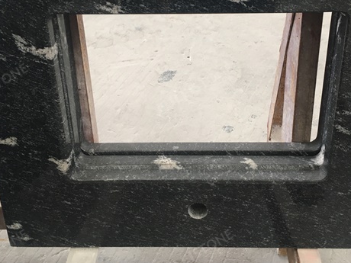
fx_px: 416
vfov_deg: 34.9
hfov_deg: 45.7
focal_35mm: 41
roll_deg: +0.1
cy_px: 94
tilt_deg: -36.1
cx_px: 193
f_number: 2.2
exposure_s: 1/33
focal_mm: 4.15
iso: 80
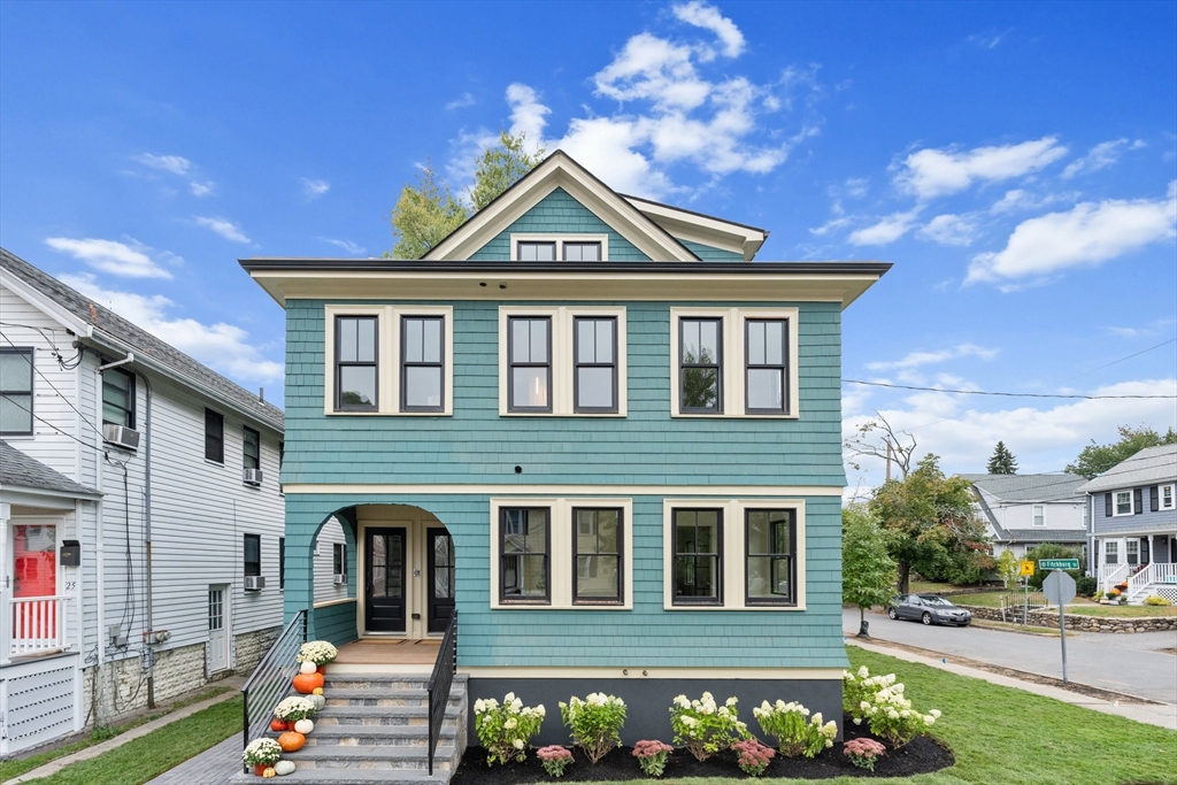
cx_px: 588
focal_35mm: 14
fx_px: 458
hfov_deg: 104.2
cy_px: 392
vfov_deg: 81.2
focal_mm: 14
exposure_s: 1/250
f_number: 8
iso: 800
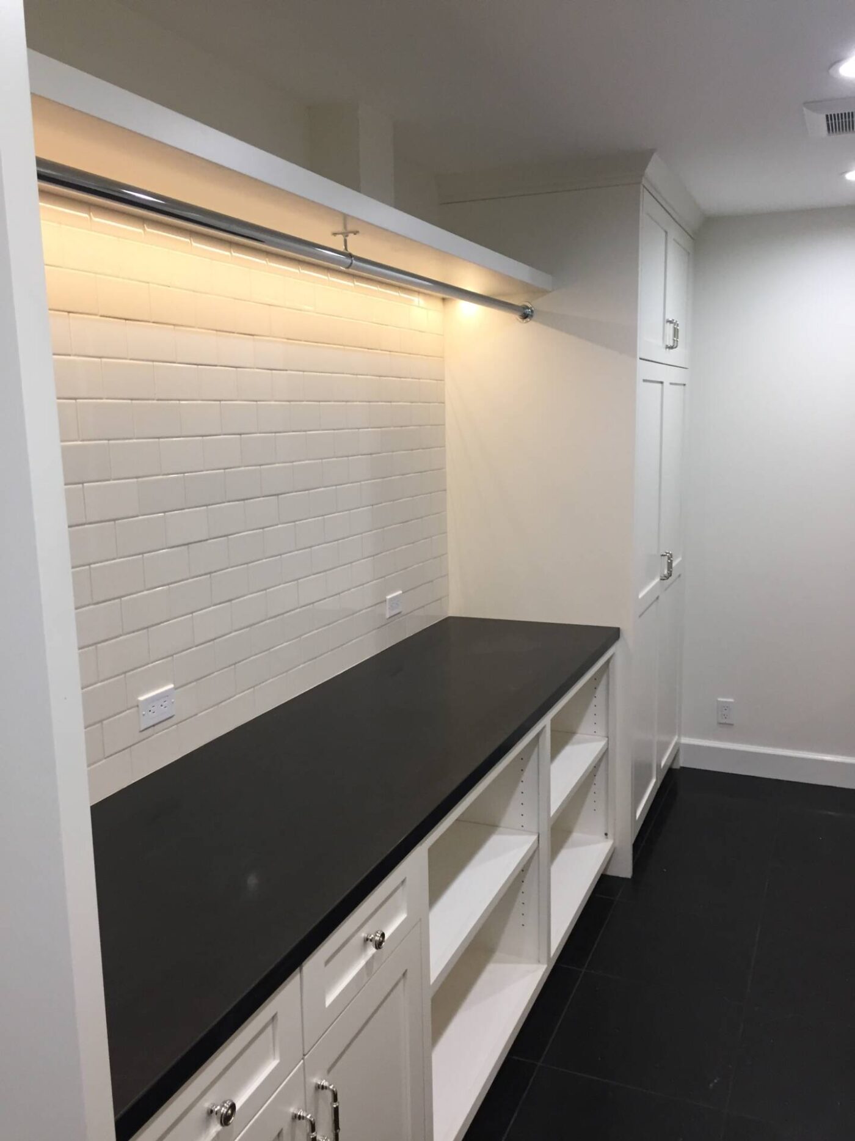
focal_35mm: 29
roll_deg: +1.4
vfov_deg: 61.7
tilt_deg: -10.1
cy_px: 570
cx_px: 428
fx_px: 955
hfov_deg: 48.2
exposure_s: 1/30
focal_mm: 4.15
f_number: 2.2
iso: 40
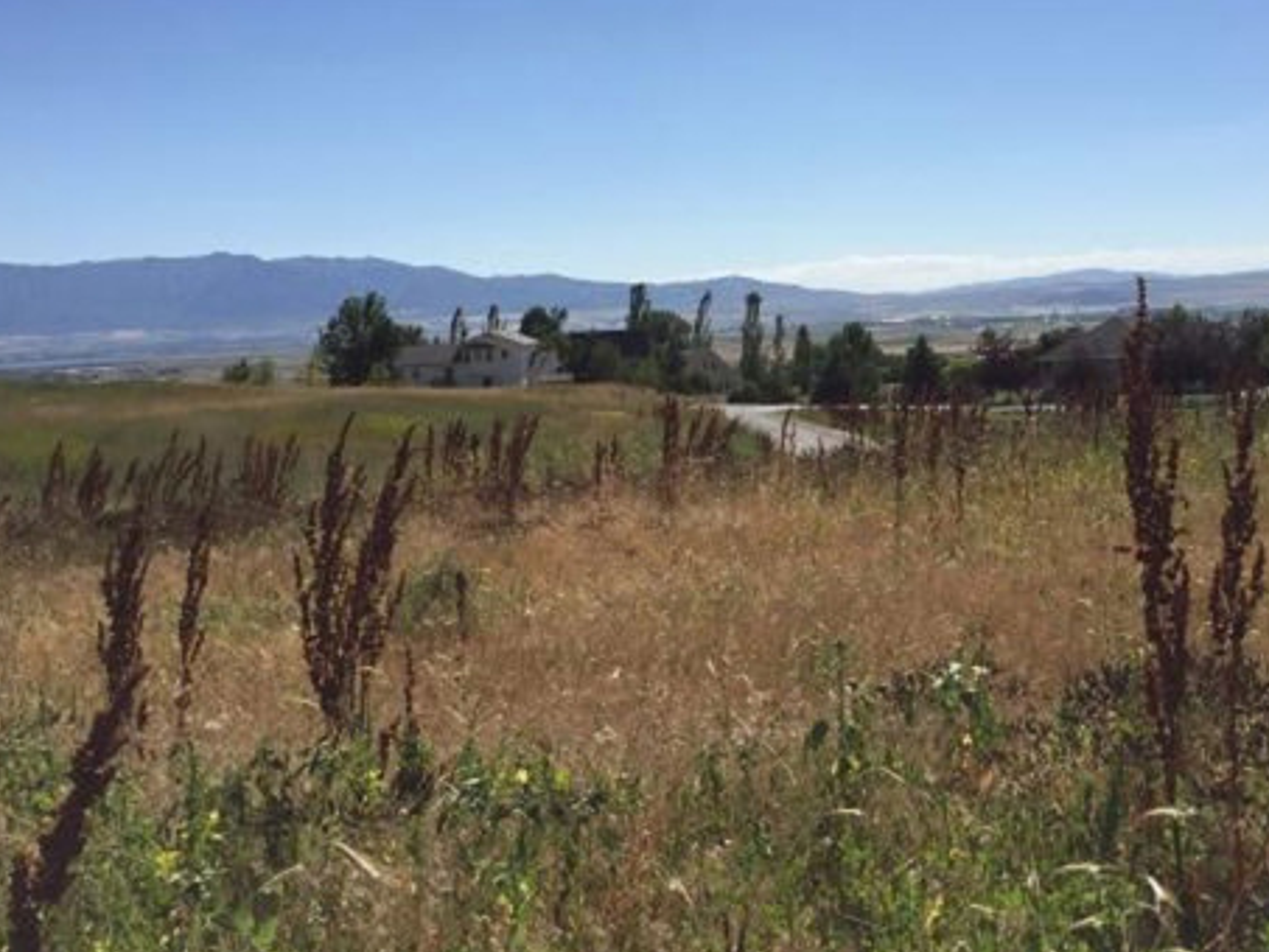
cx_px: 726
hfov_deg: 45.6
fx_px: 1503
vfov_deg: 35.1
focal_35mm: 41
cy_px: 412
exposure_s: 1/3597
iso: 32
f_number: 2.2
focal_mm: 4.15
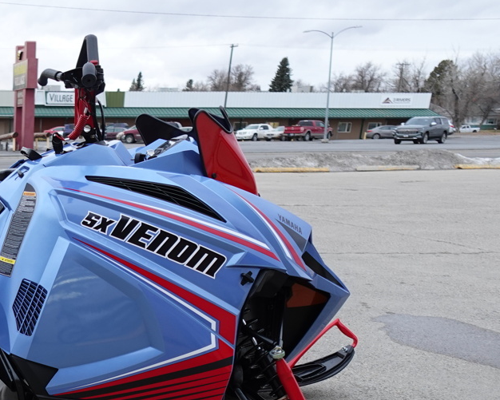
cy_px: 380
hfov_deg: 33.9
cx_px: -43
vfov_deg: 29.8
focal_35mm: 48
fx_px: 710
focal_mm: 7.6
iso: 125
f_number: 2
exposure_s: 1/125
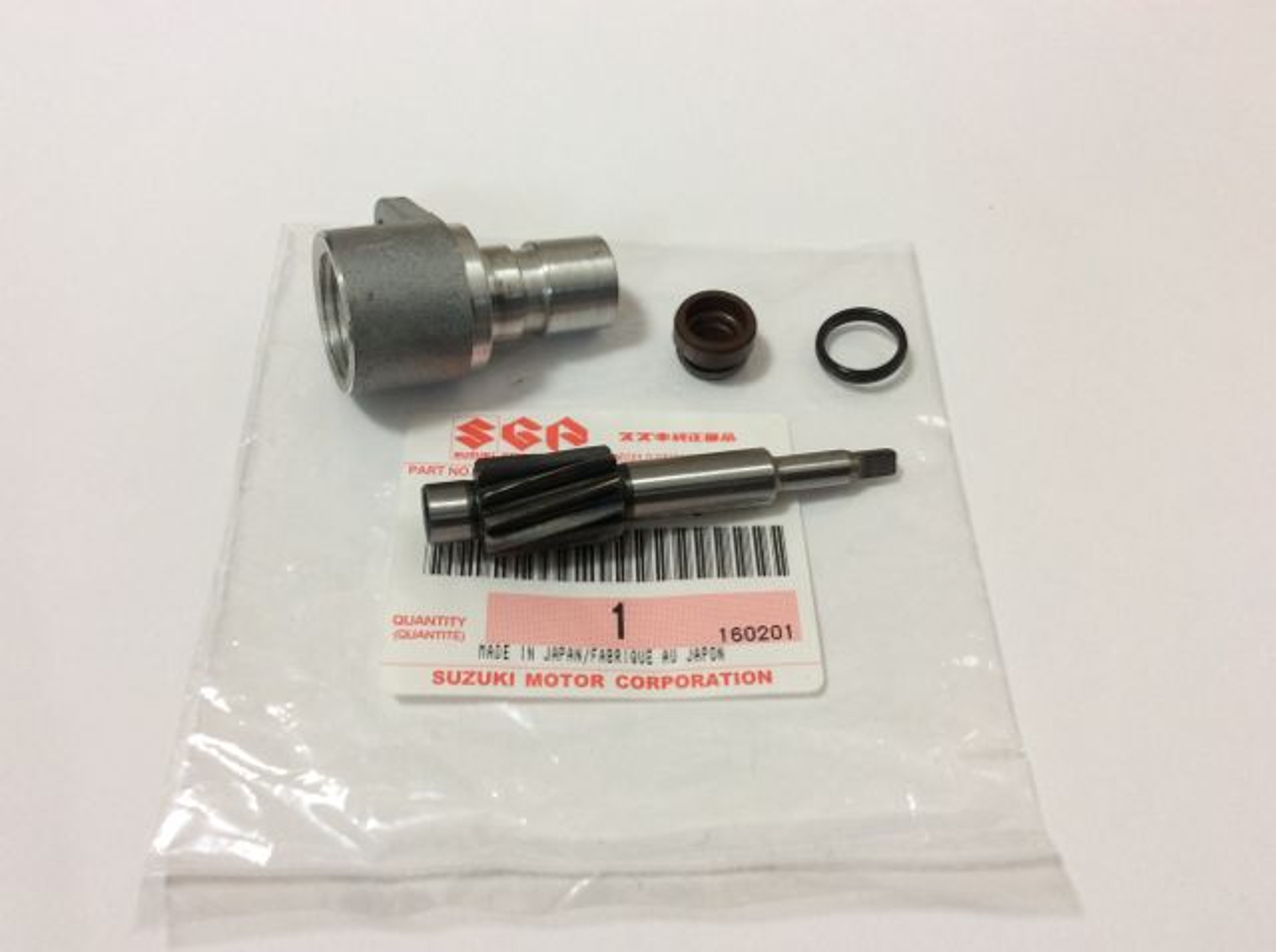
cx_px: 638
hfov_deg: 56.9
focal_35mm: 32
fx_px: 1178
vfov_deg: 44.1
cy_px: 476
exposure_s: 1/24
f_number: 2.4
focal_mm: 3.3
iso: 40
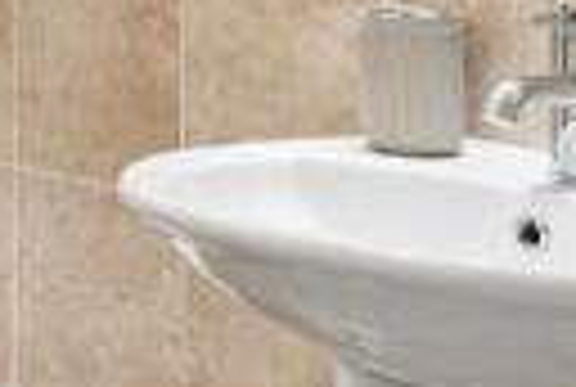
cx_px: -493
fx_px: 1556
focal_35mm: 97
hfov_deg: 16.9
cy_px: -38
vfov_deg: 13.9
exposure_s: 1/80
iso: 800
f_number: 4
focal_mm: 19
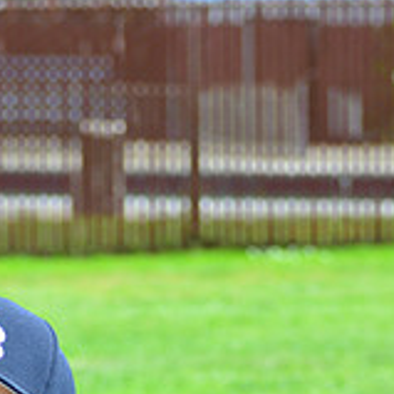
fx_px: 3992
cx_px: -48
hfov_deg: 5.6
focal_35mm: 310
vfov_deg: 5.6
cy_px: 508
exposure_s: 1/200
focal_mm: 100
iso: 200
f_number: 8
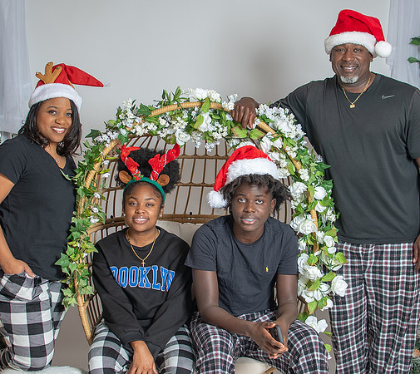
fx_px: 811
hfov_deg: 29.0
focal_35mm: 62
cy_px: 187
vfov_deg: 26.0
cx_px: 220
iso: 100
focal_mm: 35
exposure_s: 1/250
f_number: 3.2
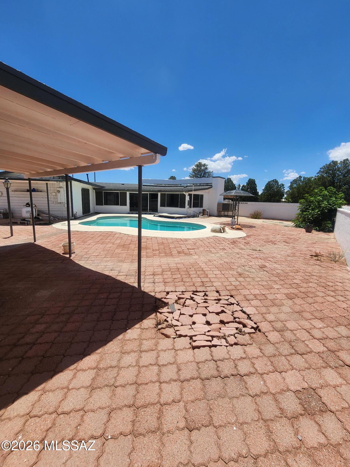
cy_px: 234
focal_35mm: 13
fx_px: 175
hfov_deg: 89.9
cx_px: 175
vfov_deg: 106.2
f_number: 2.2
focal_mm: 2.2
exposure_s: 1/2614
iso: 50
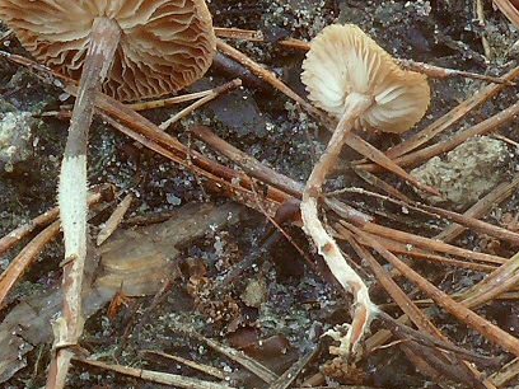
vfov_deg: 24.4
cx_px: 179
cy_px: 210
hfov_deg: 32.0
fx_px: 900
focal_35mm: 60
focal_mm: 7.4
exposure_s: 1/1.6
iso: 100
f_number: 10
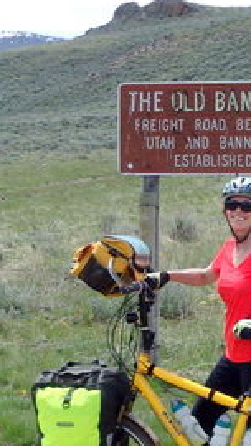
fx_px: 958
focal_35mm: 81
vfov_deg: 26.1
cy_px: 278
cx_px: 263
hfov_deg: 14.6
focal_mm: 7.3
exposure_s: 1/640
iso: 125
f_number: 4.7
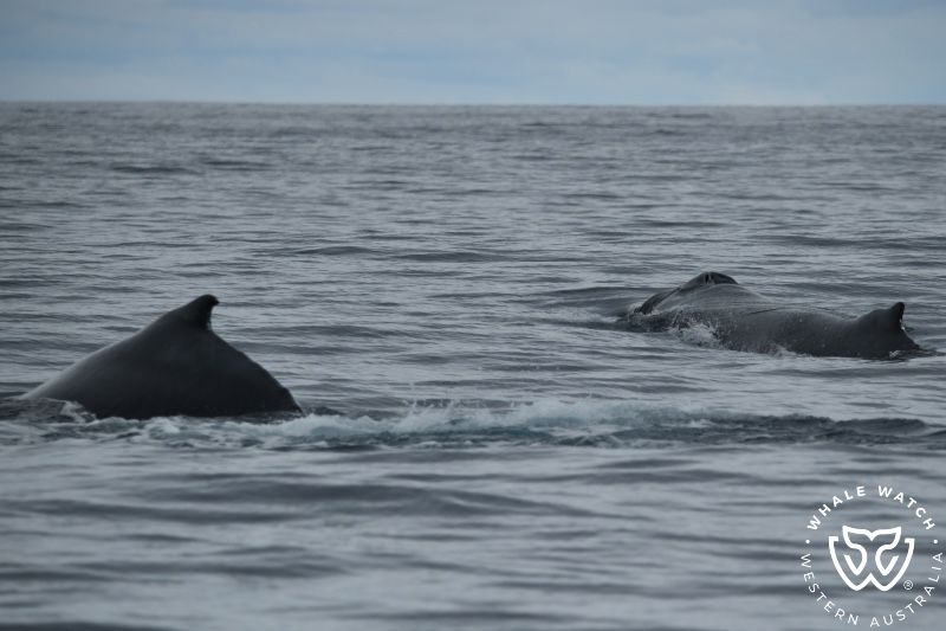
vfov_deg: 4.0
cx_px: 473
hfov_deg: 6.1
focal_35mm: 340
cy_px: 316
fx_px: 8932
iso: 900
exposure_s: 1/8000
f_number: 6
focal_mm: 340
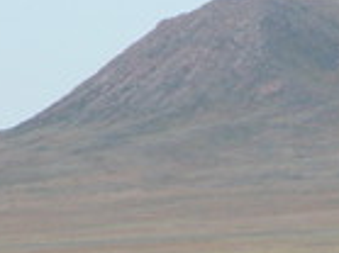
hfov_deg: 1.5
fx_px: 12622
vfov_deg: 1.2
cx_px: 741
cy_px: 243
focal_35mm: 1290
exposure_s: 1/343
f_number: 5.9
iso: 100
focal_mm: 71.2
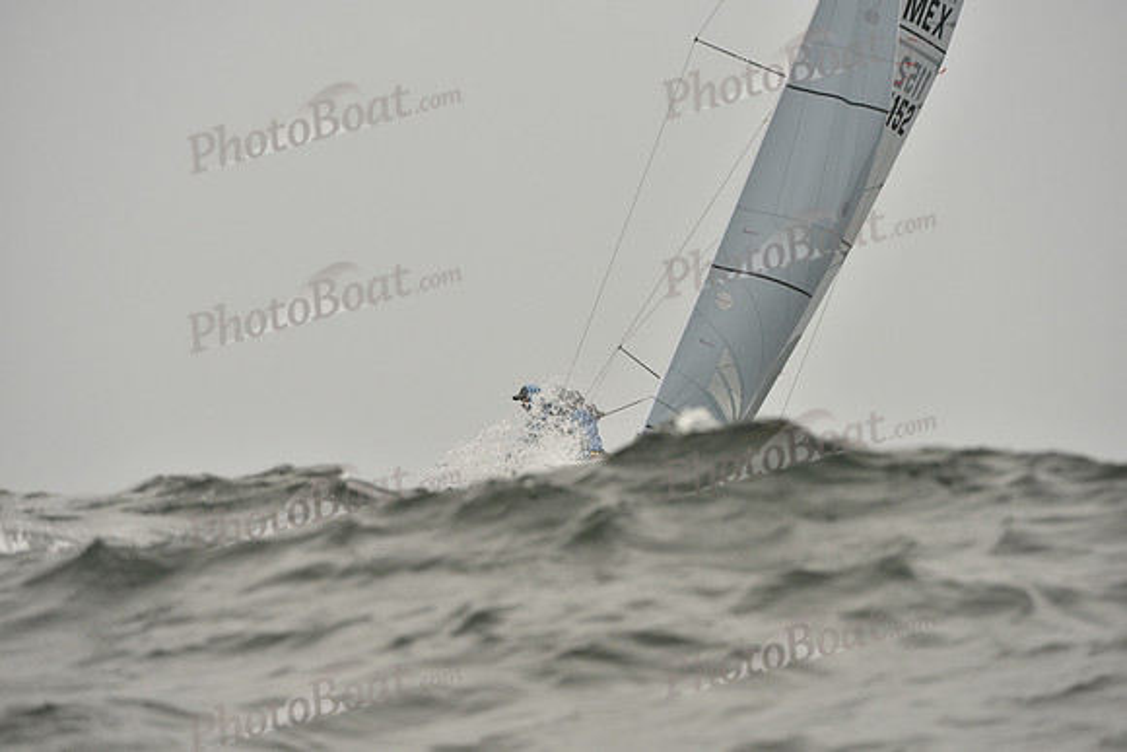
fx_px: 12525
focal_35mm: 400
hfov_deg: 5.2
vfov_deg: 3.4
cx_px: 564
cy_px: 376
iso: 400
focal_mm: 400
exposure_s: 1/1250
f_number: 7.1
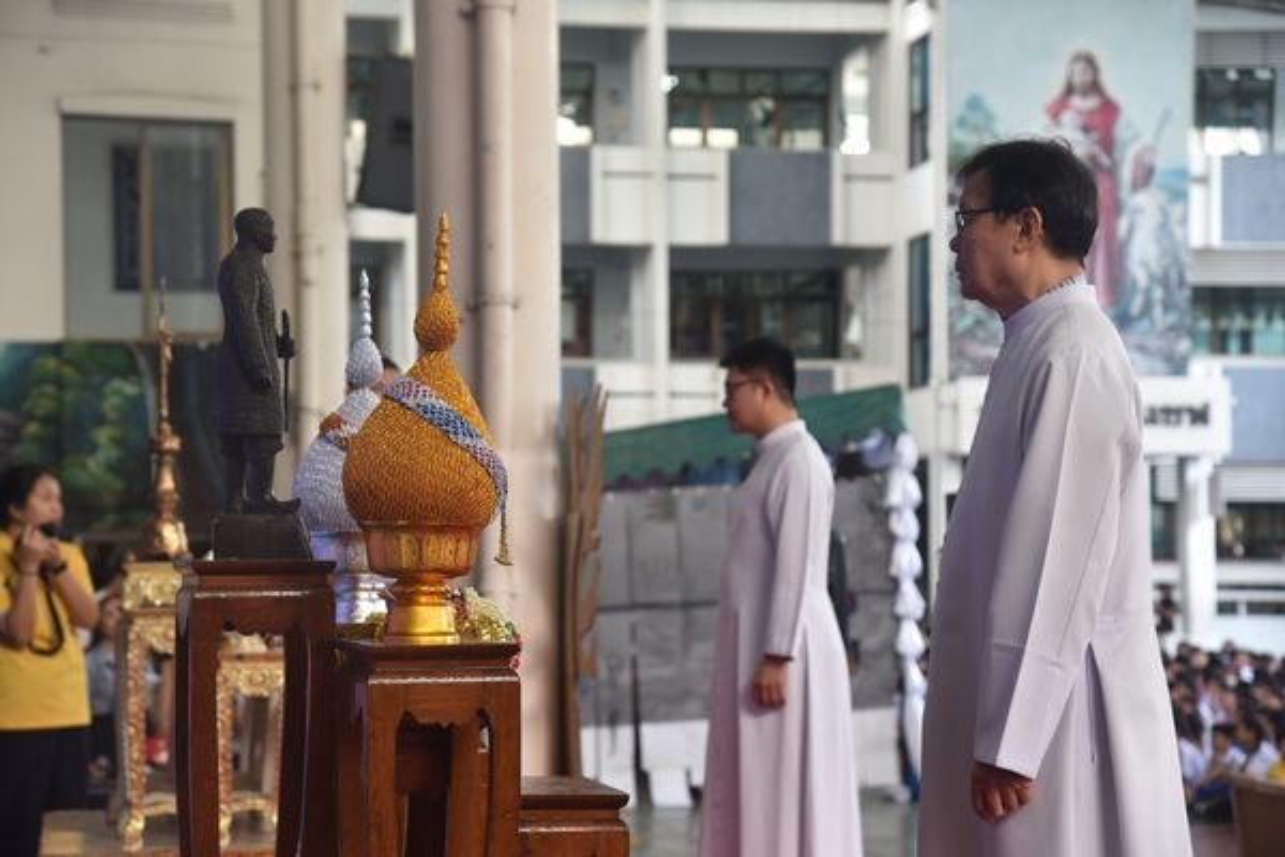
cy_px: 428
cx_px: 642
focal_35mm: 85
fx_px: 3034
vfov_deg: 16.1
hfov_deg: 23.9
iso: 1000
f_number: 4
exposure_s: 1/160
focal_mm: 85
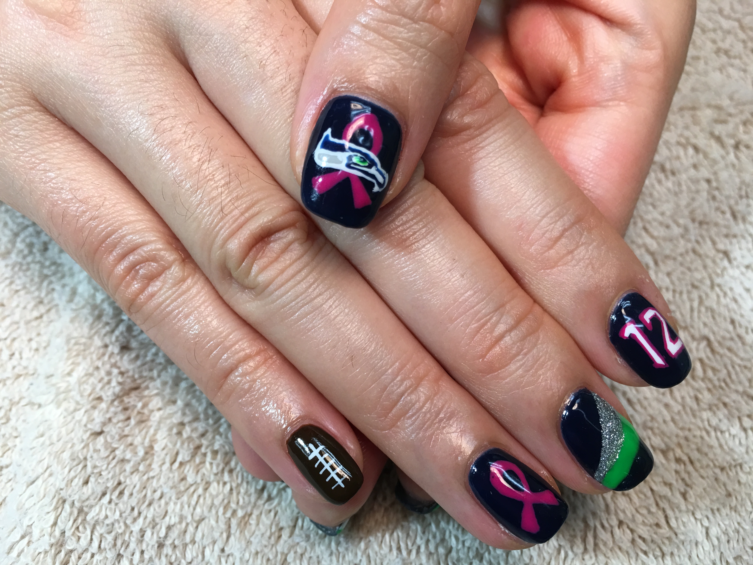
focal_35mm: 29
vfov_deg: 48.2
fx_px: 631
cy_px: 282
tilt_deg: -57.0
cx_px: 376
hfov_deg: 61.7
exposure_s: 1/30
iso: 32
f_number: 2.2
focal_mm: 4.15
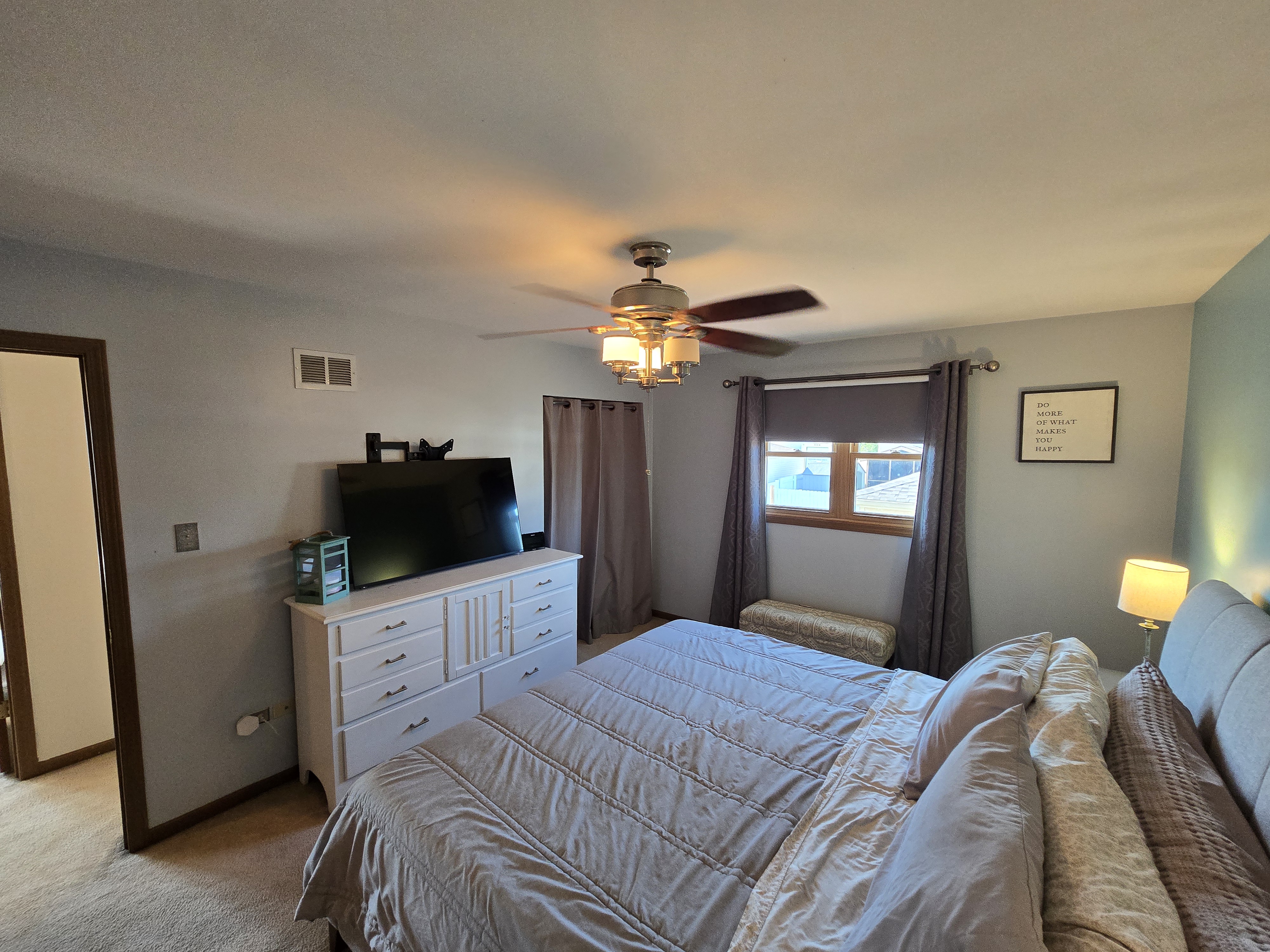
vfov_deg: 89.9
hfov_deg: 106.2
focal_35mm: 13
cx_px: 635
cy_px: 476
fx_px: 477
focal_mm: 2.2
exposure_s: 1/60
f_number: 2.2
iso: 200
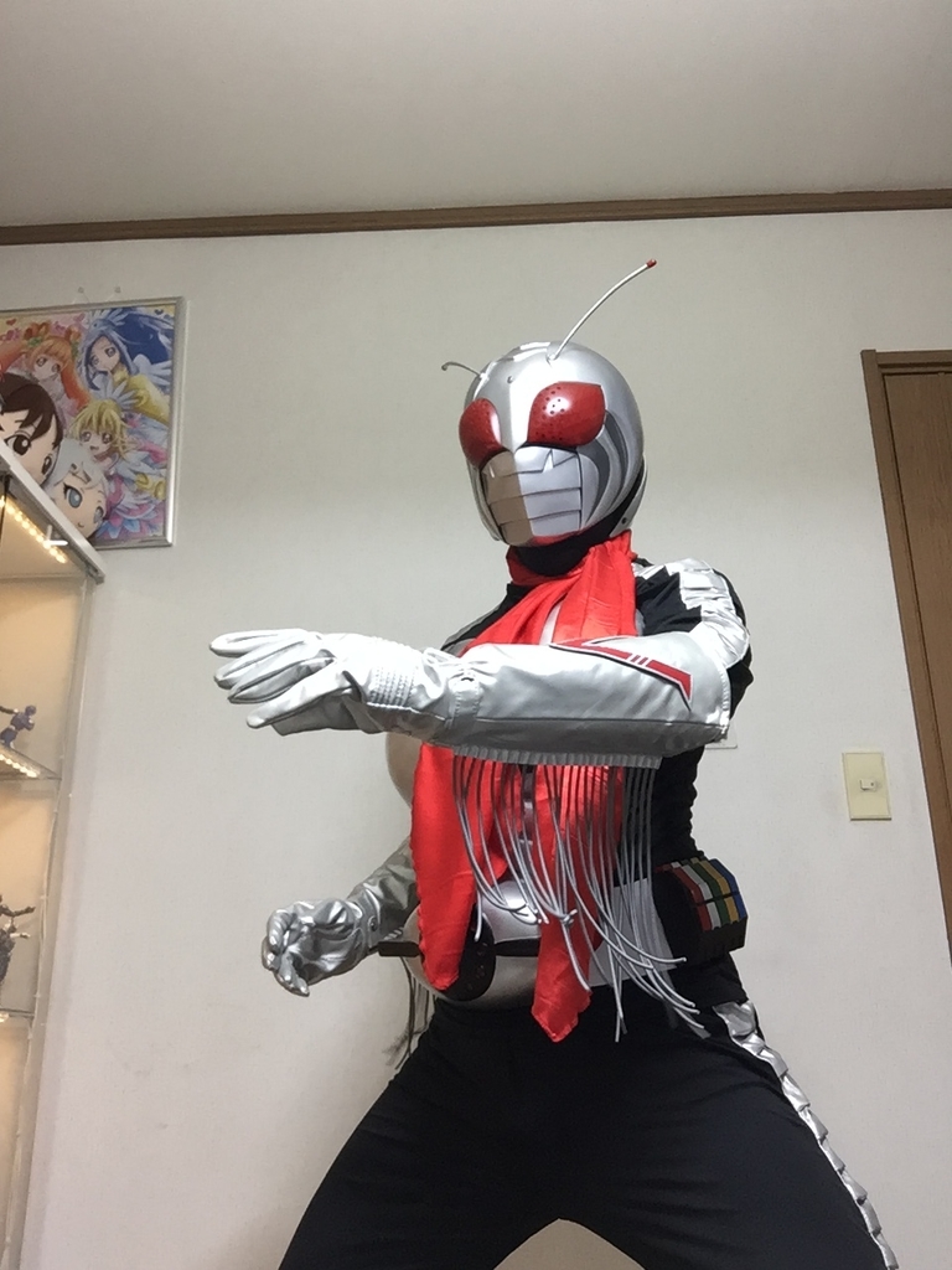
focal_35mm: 31
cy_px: 635
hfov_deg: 45.4
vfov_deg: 58.4
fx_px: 1137
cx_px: 476
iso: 100
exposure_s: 1/30
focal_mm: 2.65
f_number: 2.2
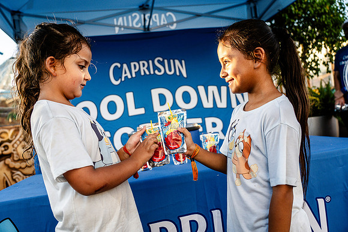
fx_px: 290
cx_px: 174
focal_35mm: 30
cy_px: 116
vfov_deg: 43.6
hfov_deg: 61.9
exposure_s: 1/640
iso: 640
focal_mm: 30
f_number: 4
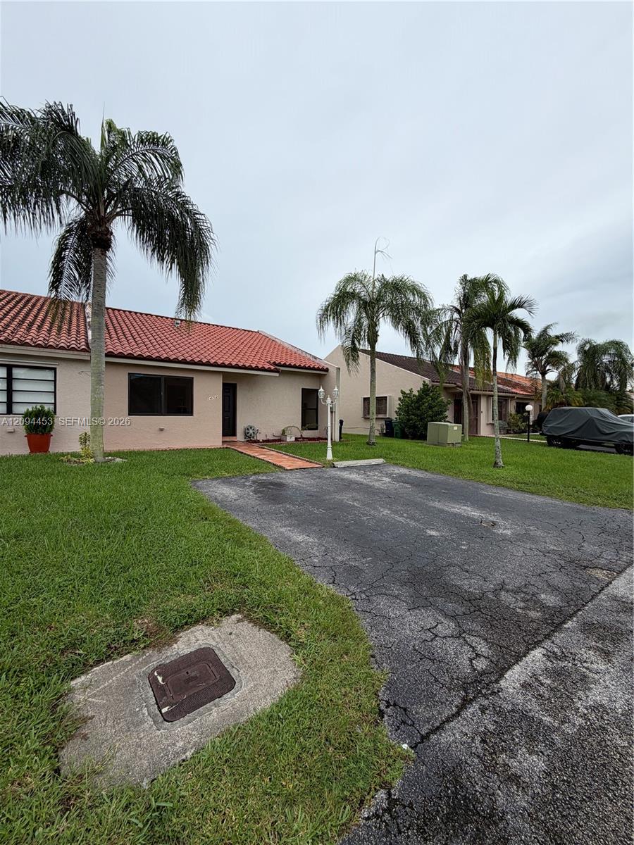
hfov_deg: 85.7
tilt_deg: -0.2
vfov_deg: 102.1
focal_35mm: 14
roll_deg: -0.5
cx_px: 317
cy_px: 422
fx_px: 342
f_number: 2.2
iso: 20
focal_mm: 2.22
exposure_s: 1/770
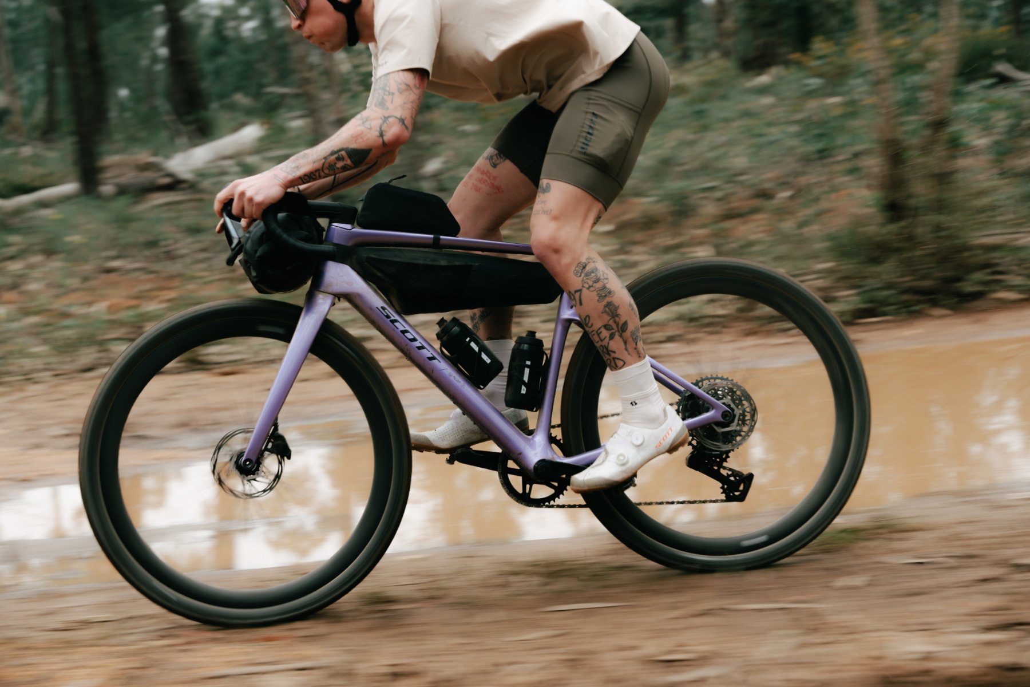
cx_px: 515
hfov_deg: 28.8
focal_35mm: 70
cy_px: 344
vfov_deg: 19.5
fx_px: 2003
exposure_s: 1/100
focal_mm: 70
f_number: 4.5
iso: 100
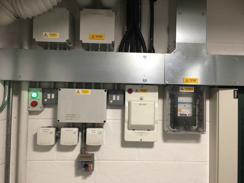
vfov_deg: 48.2
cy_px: 92
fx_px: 204
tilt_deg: +2.0
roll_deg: -0.8
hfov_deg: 61.7
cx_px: 122
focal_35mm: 29
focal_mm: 4.15
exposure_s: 1/33
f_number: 2.2
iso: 100
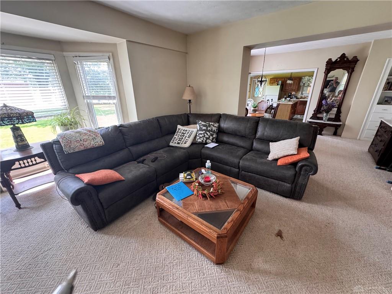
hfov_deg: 102.1
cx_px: 196
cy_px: 147
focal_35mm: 14
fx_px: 159
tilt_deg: -22.1
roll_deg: -1.3
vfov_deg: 85.7
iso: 320
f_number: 2.2
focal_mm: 2.22
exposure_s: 1/99
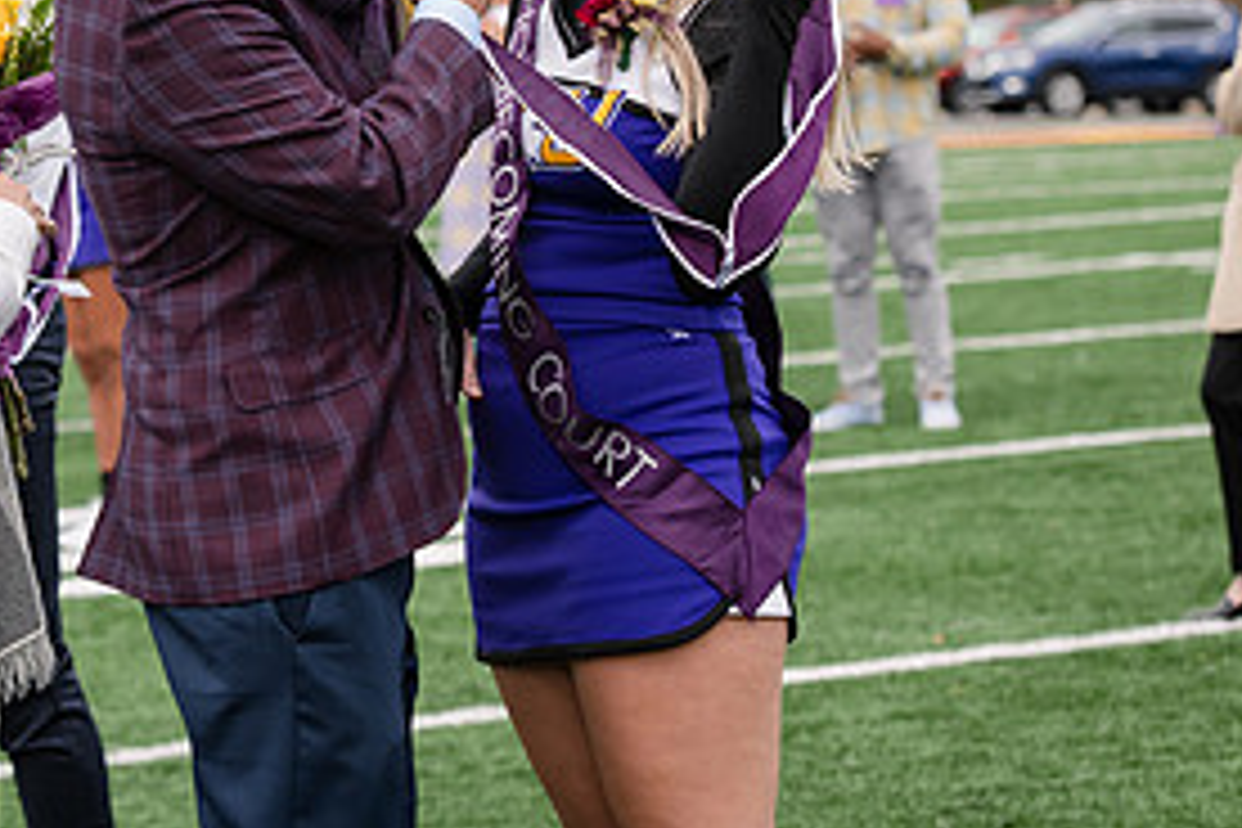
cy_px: 47
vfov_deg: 6.8
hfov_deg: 10.3
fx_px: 6899
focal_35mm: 200
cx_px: 324
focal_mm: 95
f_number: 5
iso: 320
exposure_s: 1/640
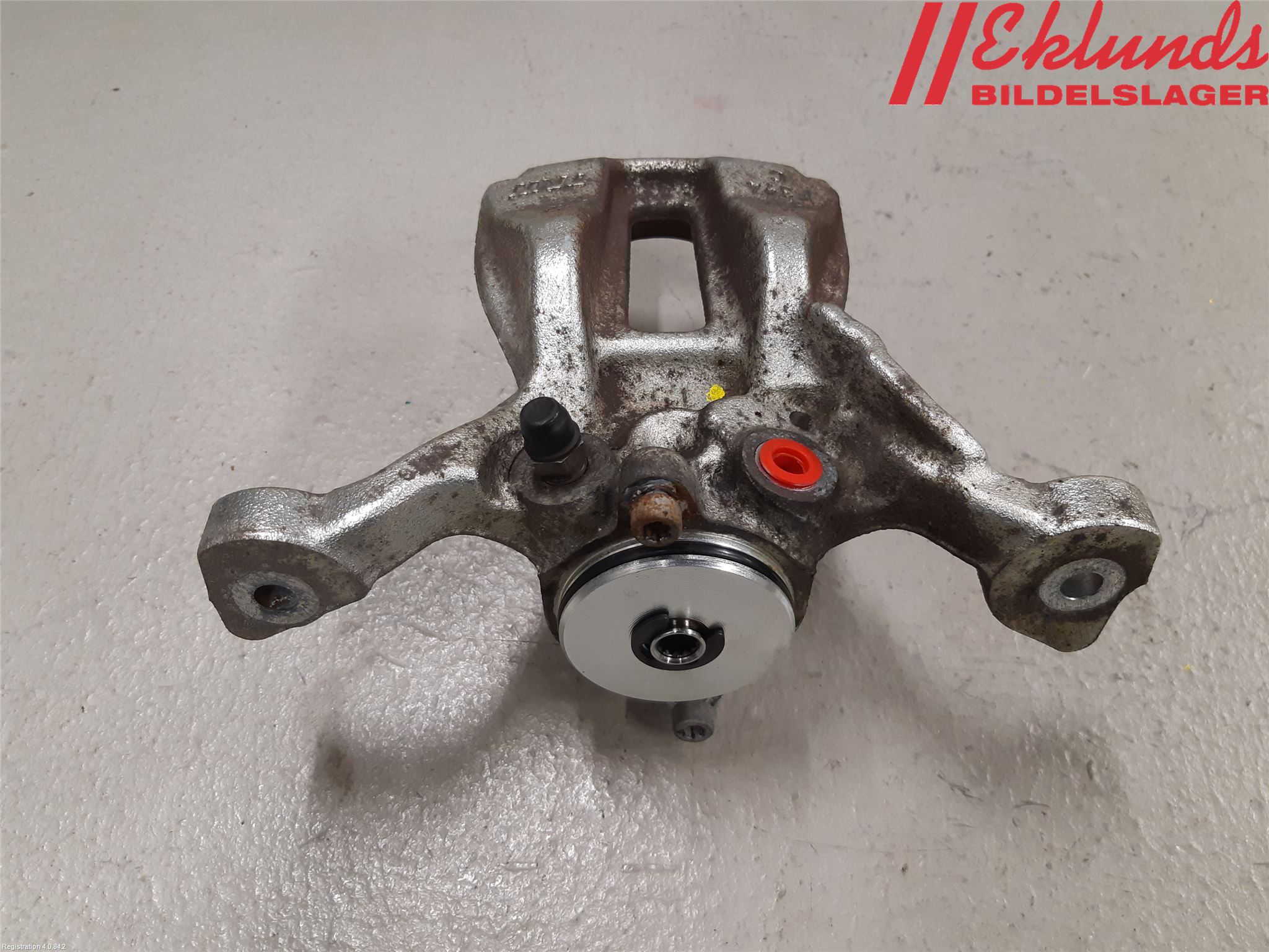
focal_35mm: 26
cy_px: 476
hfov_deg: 67.3
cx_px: 634
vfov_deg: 53.1
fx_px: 953
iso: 125
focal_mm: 3.93
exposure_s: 1/50
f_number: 1.7
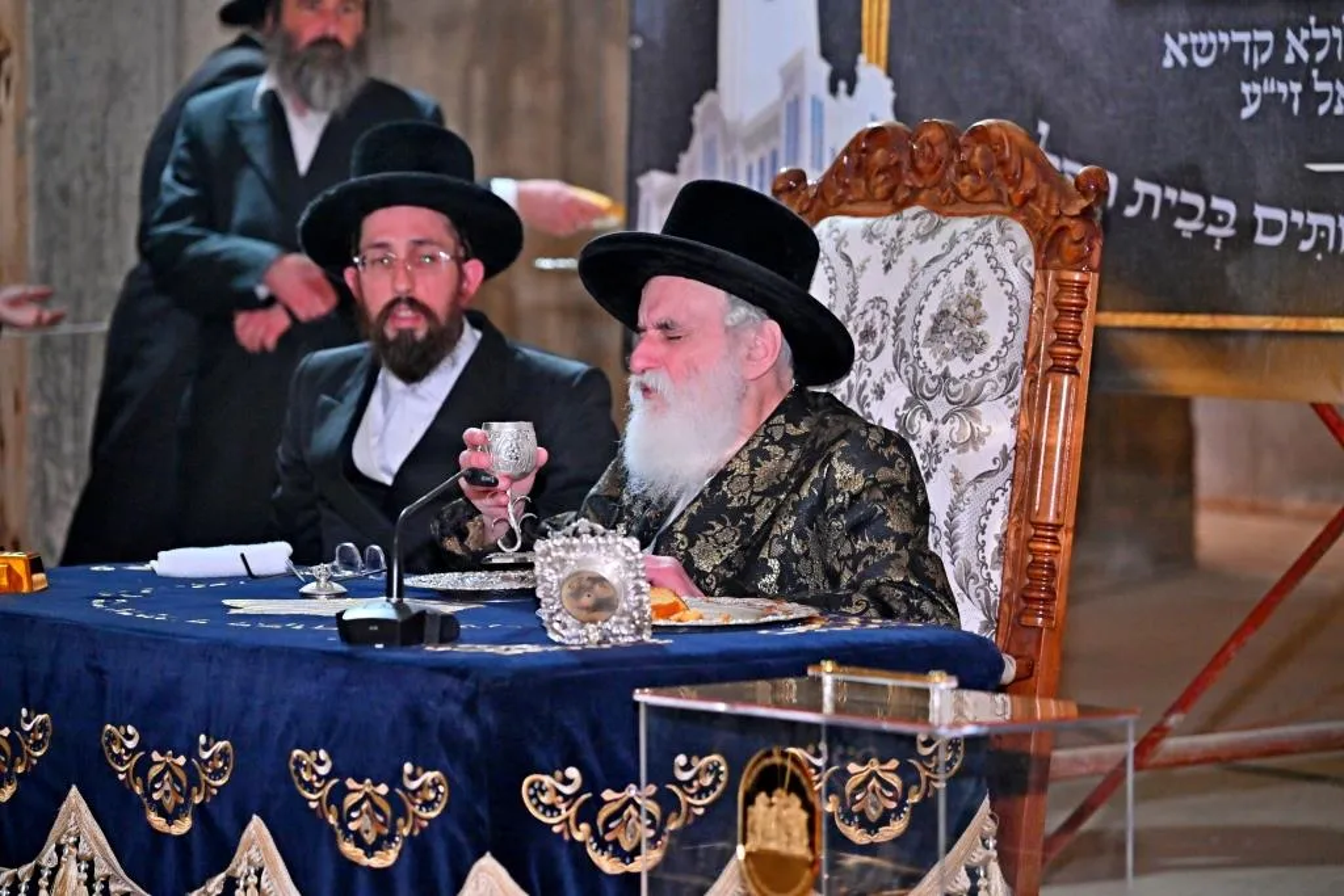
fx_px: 4480
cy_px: 448
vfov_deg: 11.4
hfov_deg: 17.1
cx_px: 672
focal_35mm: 120
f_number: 4
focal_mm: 120
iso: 1600
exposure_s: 1/200
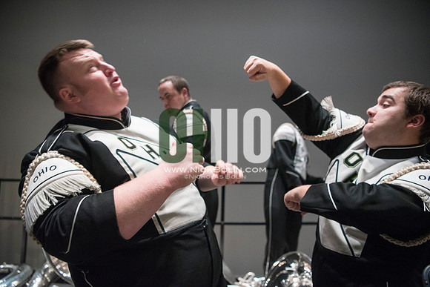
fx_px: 287
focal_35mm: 24
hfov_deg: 73.7
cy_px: 144
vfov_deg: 53.2
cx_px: 215
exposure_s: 1/400
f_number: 2.8
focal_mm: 24
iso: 4000
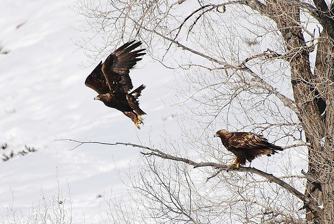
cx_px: 167
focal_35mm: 450
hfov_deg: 4.6
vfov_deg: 3.1
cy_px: 112
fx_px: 4179
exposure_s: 1/3200
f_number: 7.1
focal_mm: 300
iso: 400
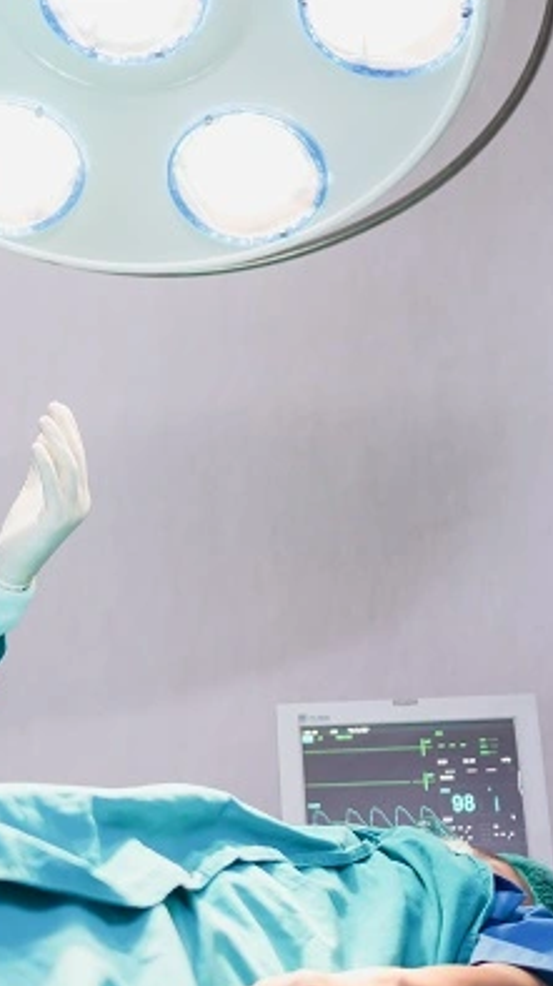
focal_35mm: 84
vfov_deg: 25.4
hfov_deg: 14.2
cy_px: 496
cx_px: -3
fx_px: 2189
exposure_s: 1/60
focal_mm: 35
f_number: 1.8
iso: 250
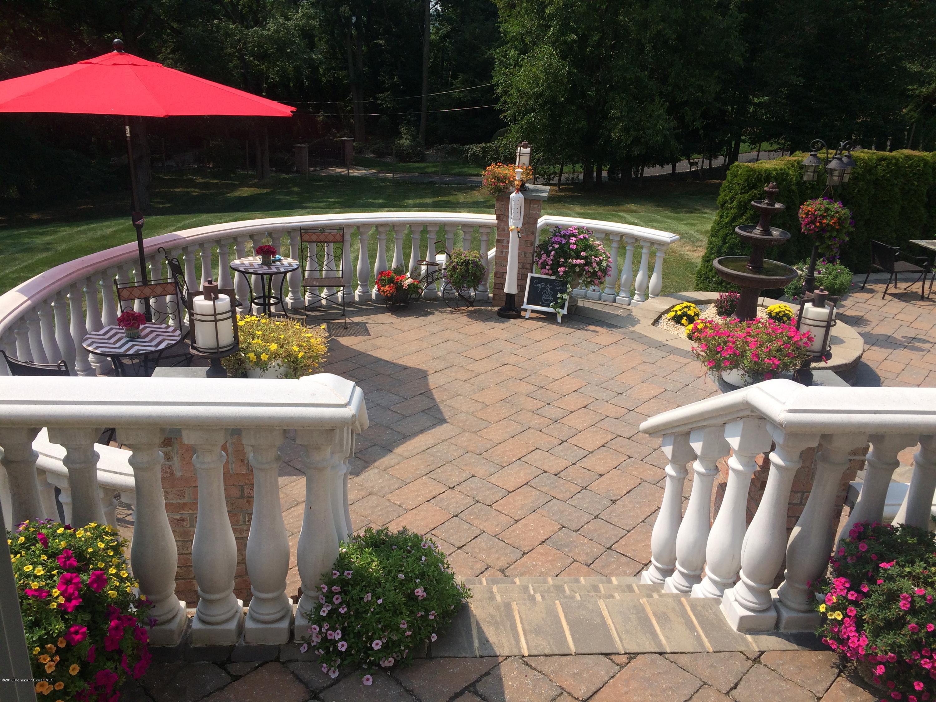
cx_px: 468
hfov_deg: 61.7
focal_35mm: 29
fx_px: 784
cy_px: 351
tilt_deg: -21.1
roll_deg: -2.6
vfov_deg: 48.2
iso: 32
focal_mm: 4.15
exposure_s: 1/2160
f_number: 2.2
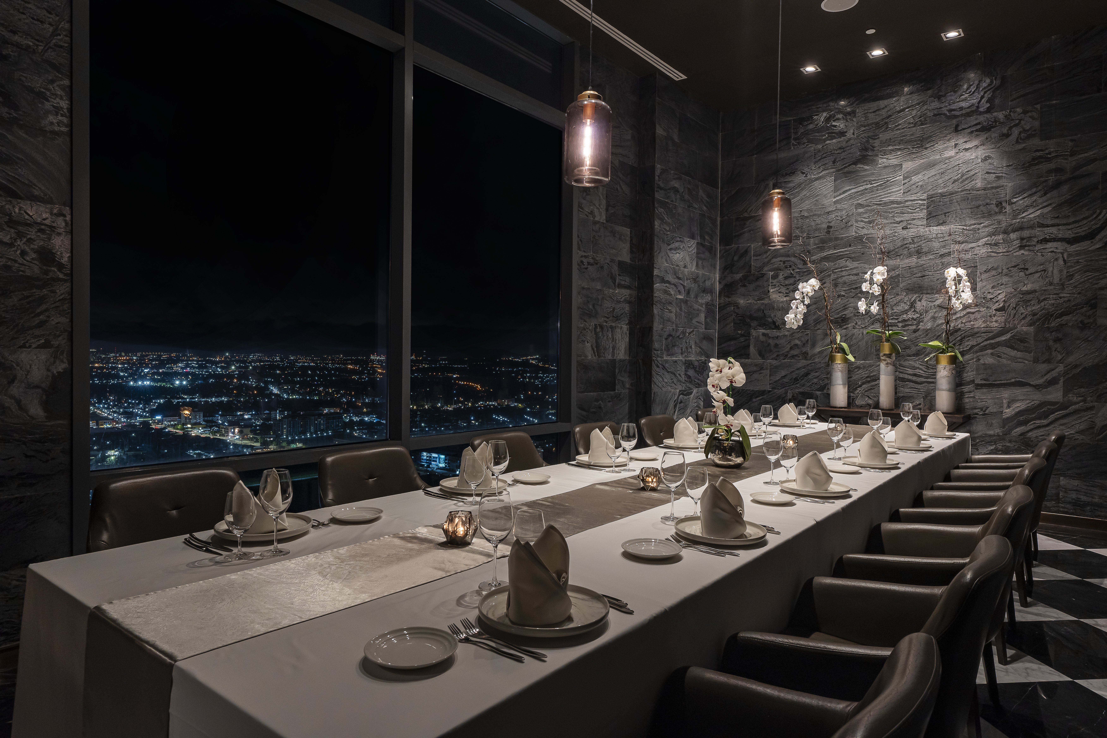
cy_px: 369
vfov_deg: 73.7
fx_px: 492
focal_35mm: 16
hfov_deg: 96.7
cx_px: 554
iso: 500
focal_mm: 16
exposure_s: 1/2
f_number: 11
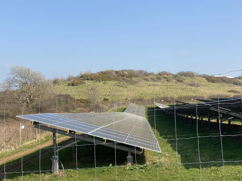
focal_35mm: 53
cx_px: 123
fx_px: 371
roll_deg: +0.0
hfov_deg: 36.2
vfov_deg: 27.5
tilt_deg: +3.2
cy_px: 89
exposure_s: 1/1453
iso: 20
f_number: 2
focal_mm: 6
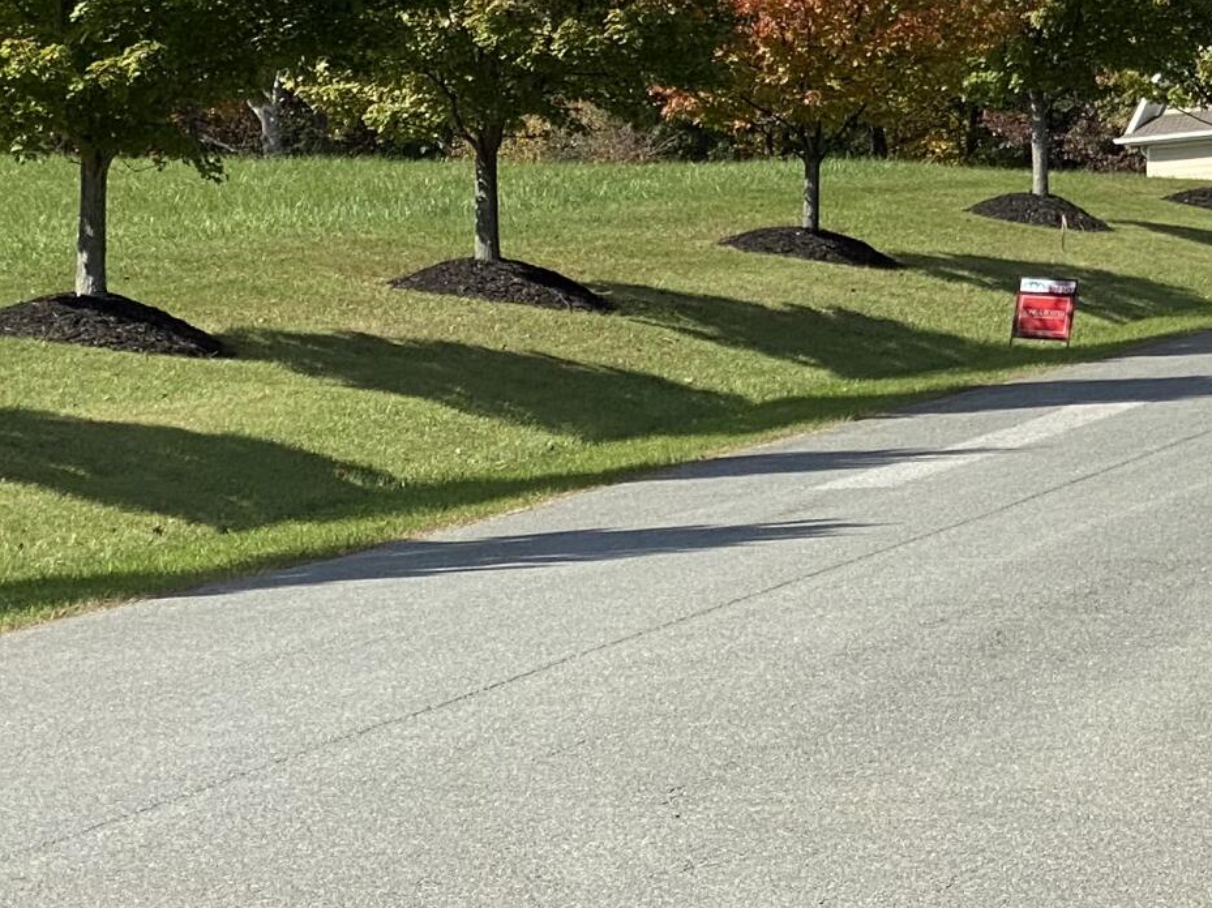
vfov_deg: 8.8
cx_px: 1935
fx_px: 5880
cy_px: -12
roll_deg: -1.1
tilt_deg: +5.3
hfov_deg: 11.2
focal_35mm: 168
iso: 20
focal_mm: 6
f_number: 2
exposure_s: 1/1295
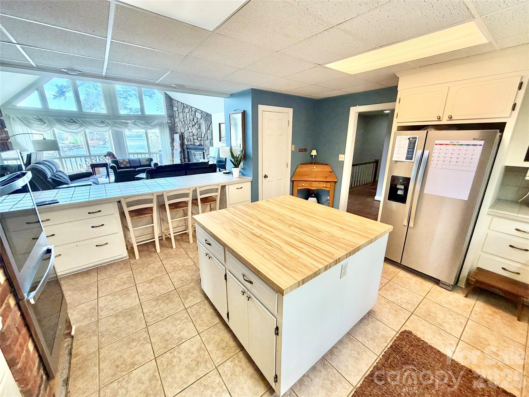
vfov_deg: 85.7
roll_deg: +0.4
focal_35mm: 14
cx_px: 264
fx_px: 214
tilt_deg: -16.3
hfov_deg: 102.1
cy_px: 198
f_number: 2.2
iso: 250
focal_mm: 2.22
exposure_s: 1/90
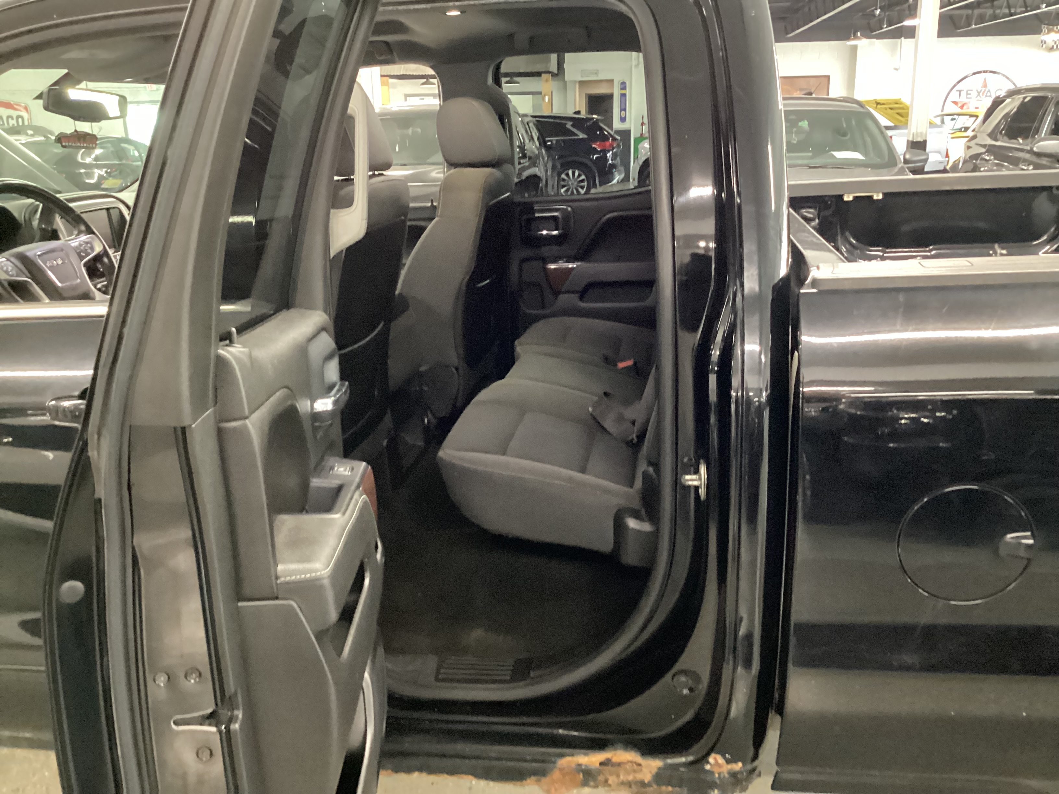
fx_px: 948
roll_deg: +0.9
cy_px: 397
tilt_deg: -18.1
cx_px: 530
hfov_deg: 58.4
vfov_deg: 45.4
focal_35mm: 31
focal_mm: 3.3
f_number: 2.4
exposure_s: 1/20
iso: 640
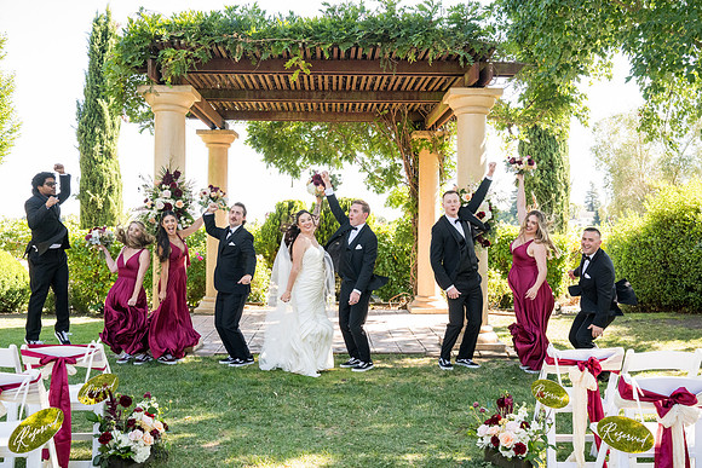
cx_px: 351
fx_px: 683
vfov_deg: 37.9
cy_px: 234
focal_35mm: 35
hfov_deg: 54.4
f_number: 6.3
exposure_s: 1/500
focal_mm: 35
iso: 2000
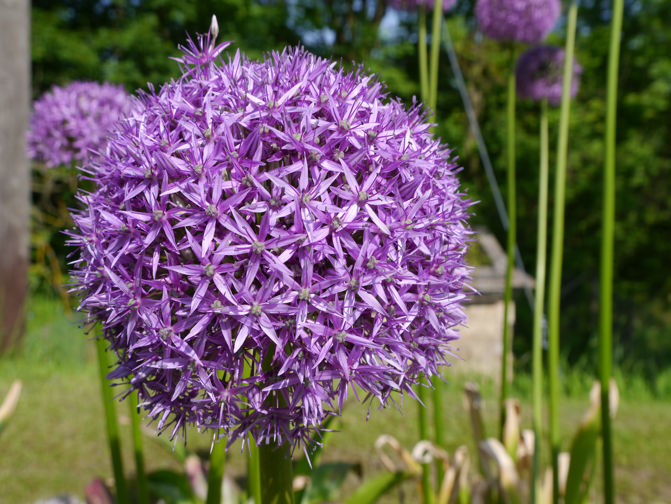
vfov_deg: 34.4
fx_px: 814
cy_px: 252
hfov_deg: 44.8
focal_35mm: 42
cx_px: 336
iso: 160
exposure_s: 1/320
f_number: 8
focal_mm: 21
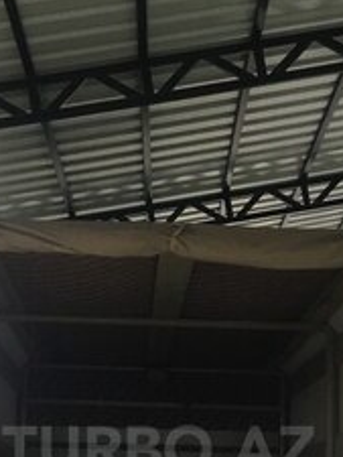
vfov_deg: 28.5
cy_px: 449
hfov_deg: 22.9
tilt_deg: +4.2
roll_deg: -1.0
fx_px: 845
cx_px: 158
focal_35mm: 64
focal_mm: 4.15
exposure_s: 1/33
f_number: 2.2
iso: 50
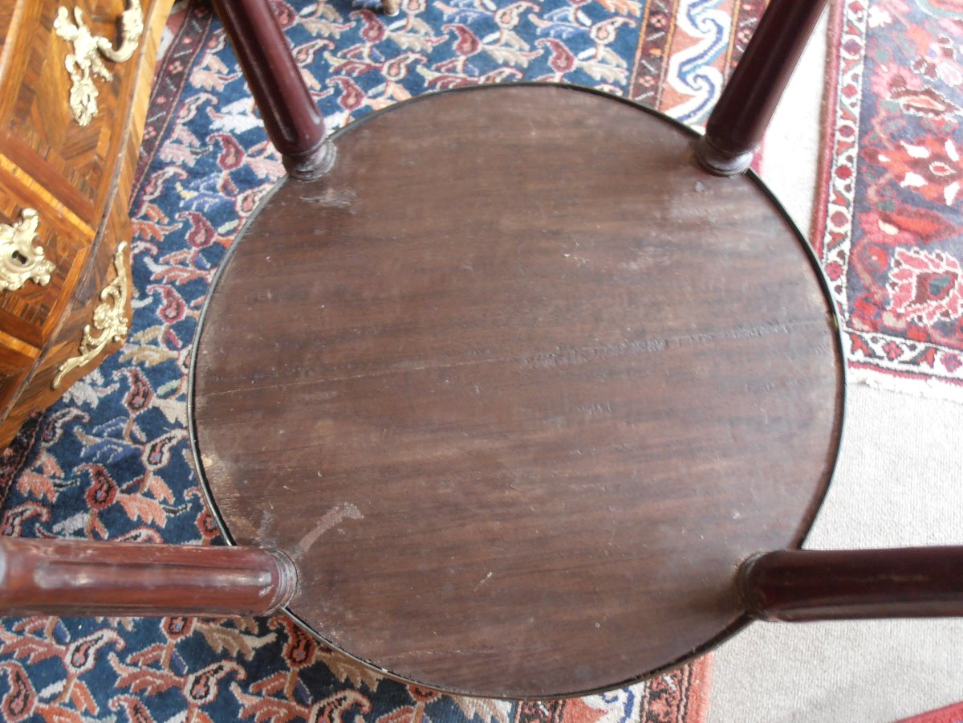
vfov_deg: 56.8
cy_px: 362
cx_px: 482
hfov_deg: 71.6
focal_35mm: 24
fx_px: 668
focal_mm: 4.2
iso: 125
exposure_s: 1/5
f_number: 3
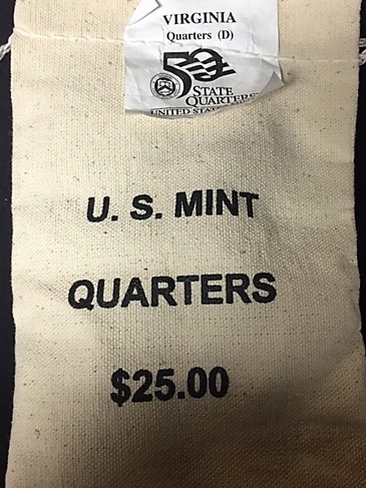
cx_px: 183
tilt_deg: -82.7
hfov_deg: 48.2
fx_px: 409
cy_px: 244
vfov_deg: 61.7
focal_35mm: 29
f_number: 2.2
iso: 64
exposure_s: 1/30
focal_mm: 4.15
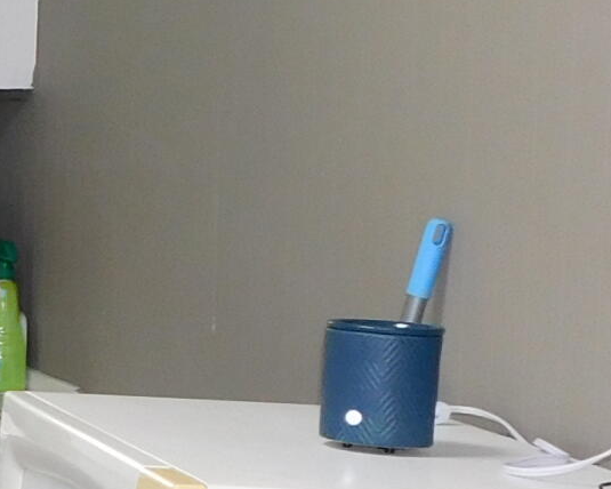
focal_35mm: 126
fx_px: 2278
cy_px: 320
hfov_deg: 13.6
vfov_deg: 12.2
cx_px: -500
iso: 160
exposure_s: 1/30
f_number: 3
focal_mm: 4
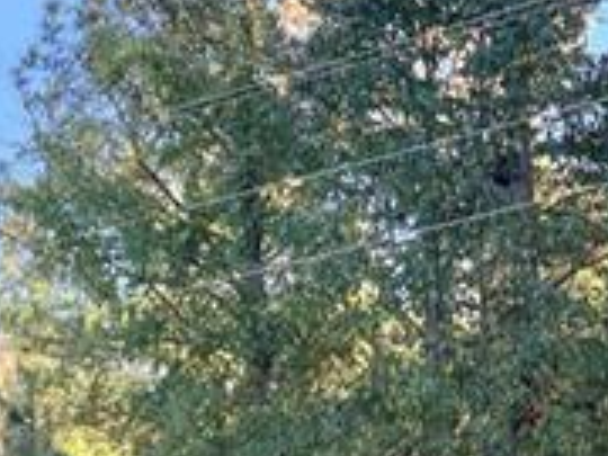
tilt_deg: +11.1
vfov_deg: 8.0
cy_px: 442
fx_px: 3249
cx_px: -34
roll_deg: +0.4
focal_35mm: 185
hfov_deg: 10.6
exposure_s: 1/122
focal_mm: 6
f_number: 2.4
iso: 16
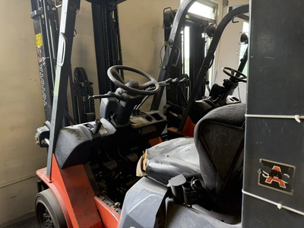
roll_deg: -1.7
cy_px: 114
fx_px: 211
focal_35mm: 24
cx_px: 152
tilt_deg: -10.3
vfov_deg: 56.8
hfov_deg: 71.6
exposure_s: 1/91
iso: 200
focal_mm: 6.76
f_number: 1.78
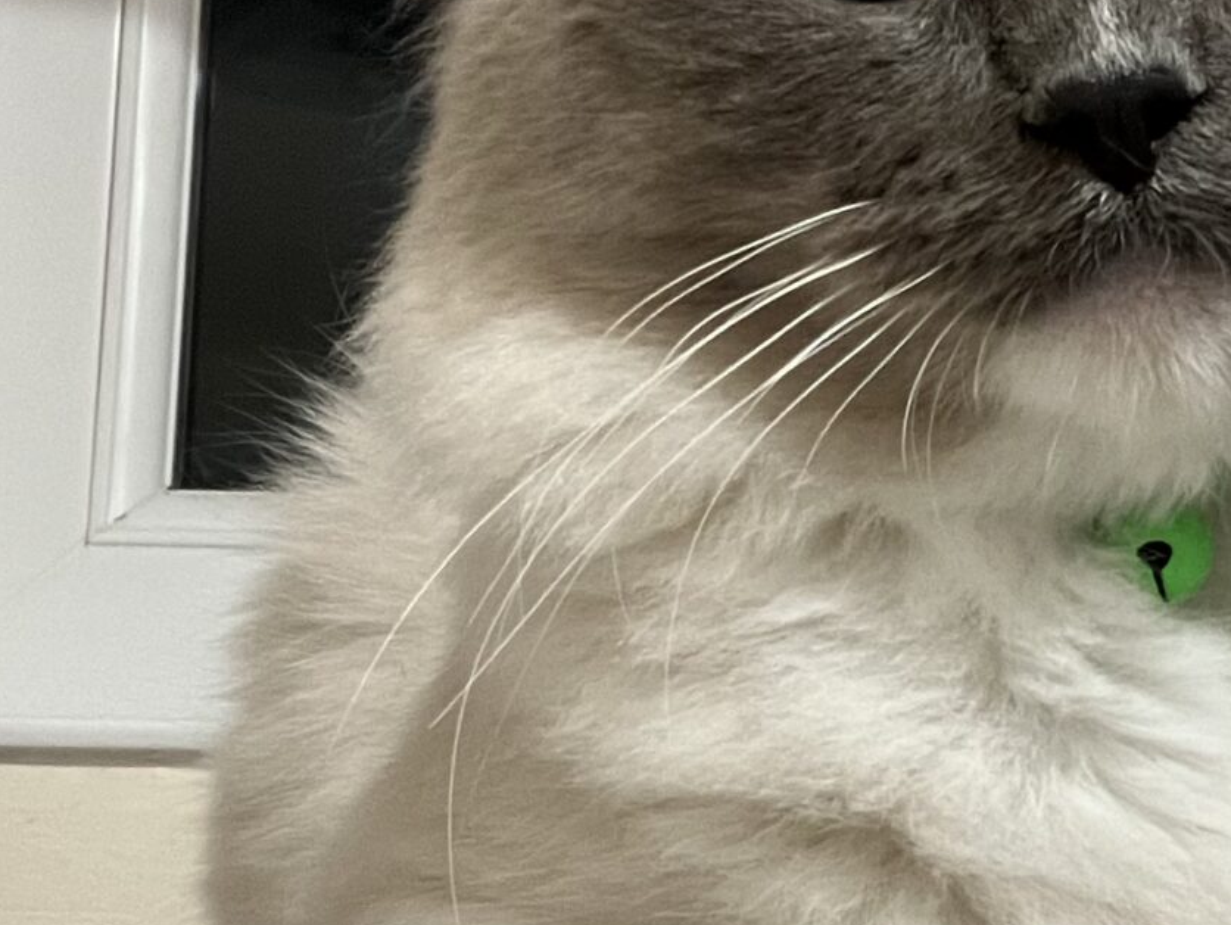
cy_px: 500
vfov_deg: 15.1
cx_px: 985
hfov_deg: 19.8
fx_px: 3487
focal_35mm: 98
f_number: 2.2
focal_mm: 2.87
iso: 250
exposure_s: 1/50
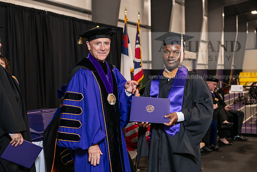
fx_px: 428
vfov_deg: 22.6
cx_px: 128
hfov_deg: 33.4
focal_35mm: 60
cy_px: 86
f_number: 5
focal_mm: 60
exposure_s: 1/125
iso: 2000
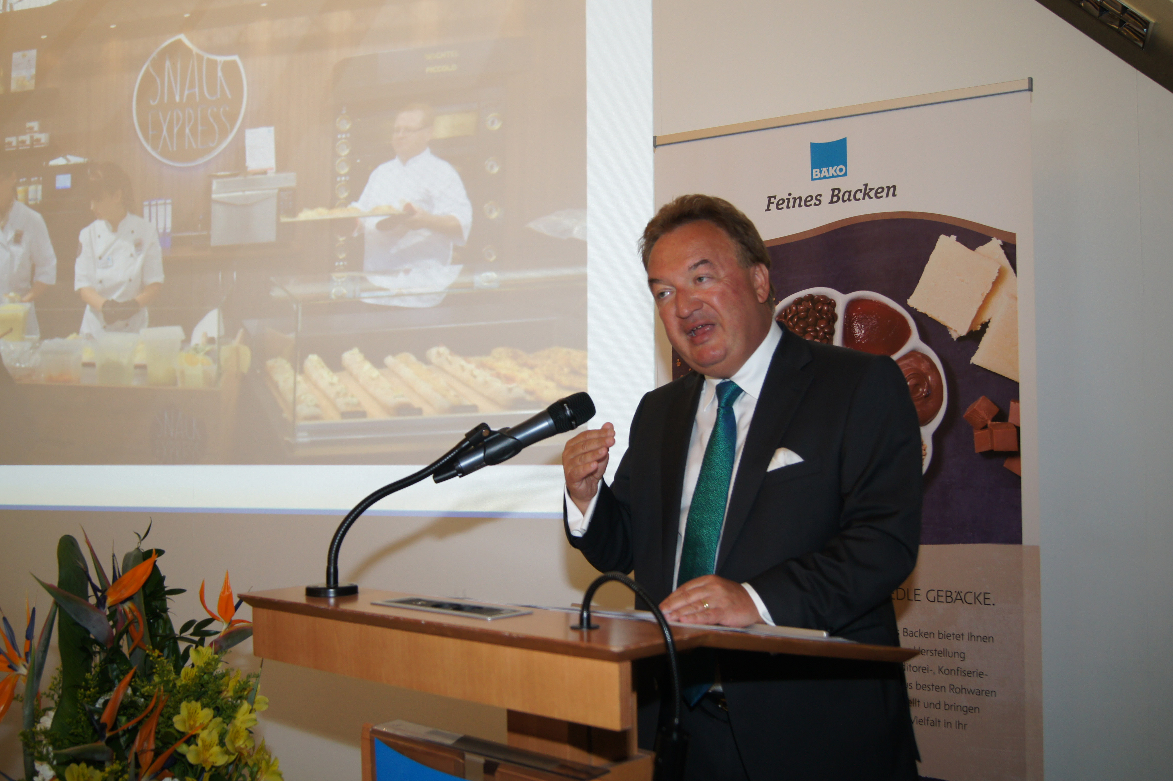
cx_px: 586
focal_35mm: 39
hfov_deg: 49.6
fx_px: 1270
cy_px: 390
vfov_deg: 34.2
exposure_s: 1/60
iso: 400
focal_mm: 26
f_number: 4
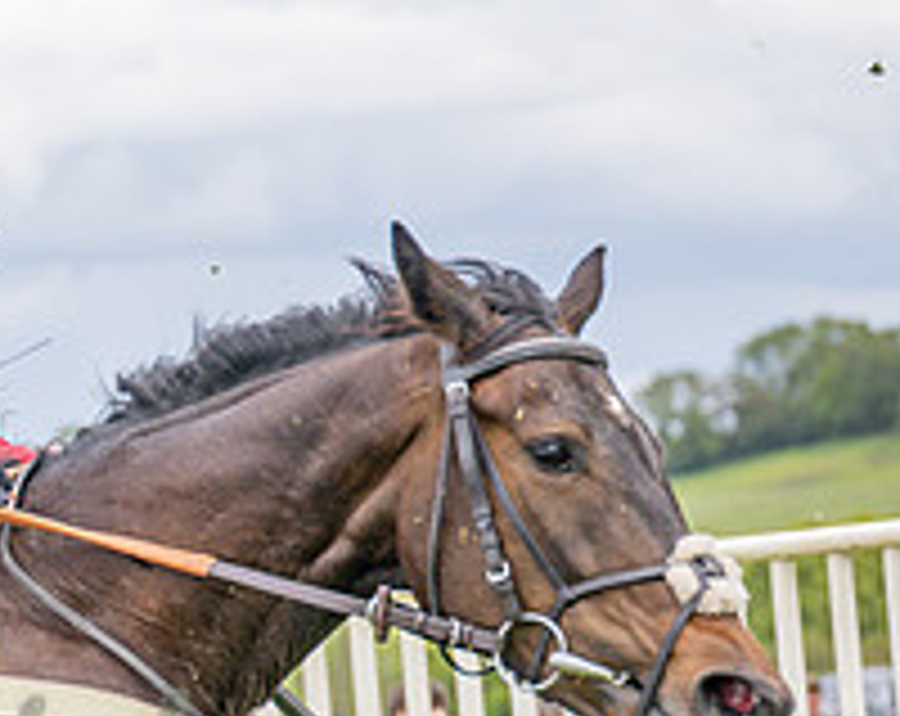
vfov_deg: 5.9
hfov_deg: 7.3
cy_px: 627
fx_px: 6962
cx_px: -290
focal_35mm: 262
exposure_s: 1/1600
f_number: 2.8
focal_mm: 70
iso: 200
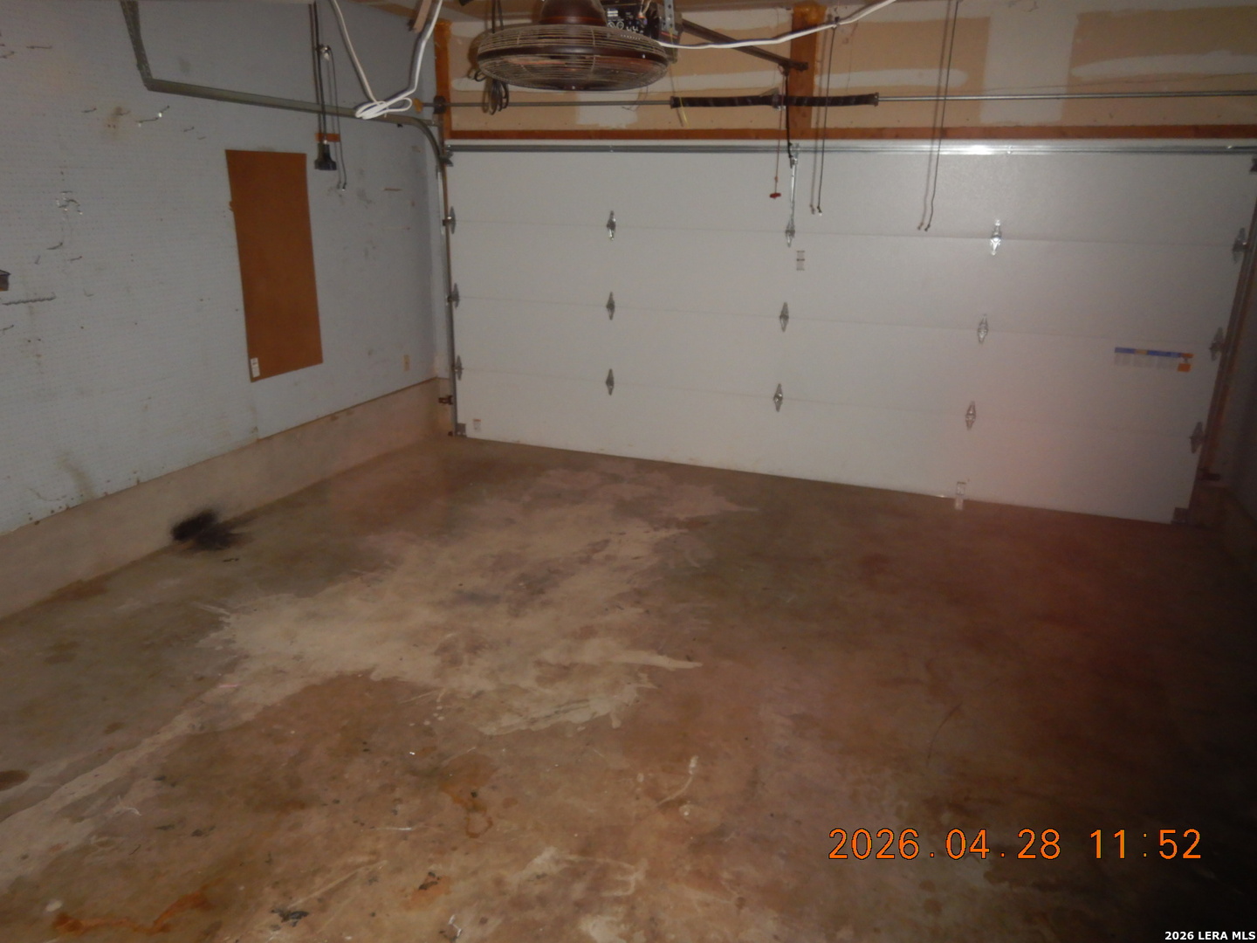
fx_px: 872
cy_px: 472
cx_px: 628
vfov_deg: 56.8
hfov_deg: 71.6
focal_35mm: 24
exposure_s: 1/30
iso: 280
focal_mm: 4.3
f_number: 2.8
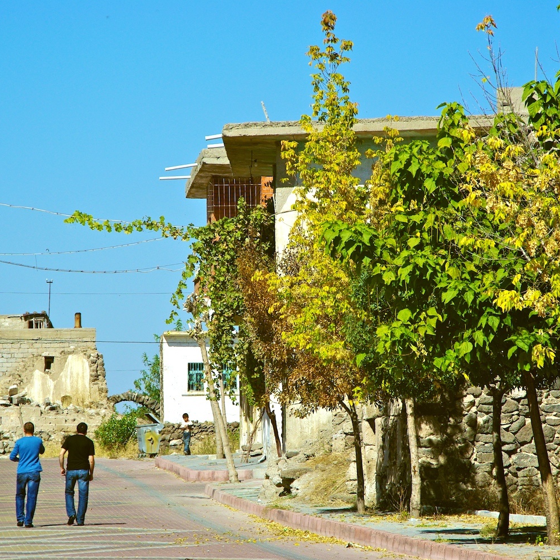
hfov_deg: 7.0
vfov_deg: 7.0
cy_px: 281
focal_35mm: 250
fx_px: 4576
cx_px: 259
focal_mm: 130
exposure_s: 1/500
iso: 200
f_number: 8
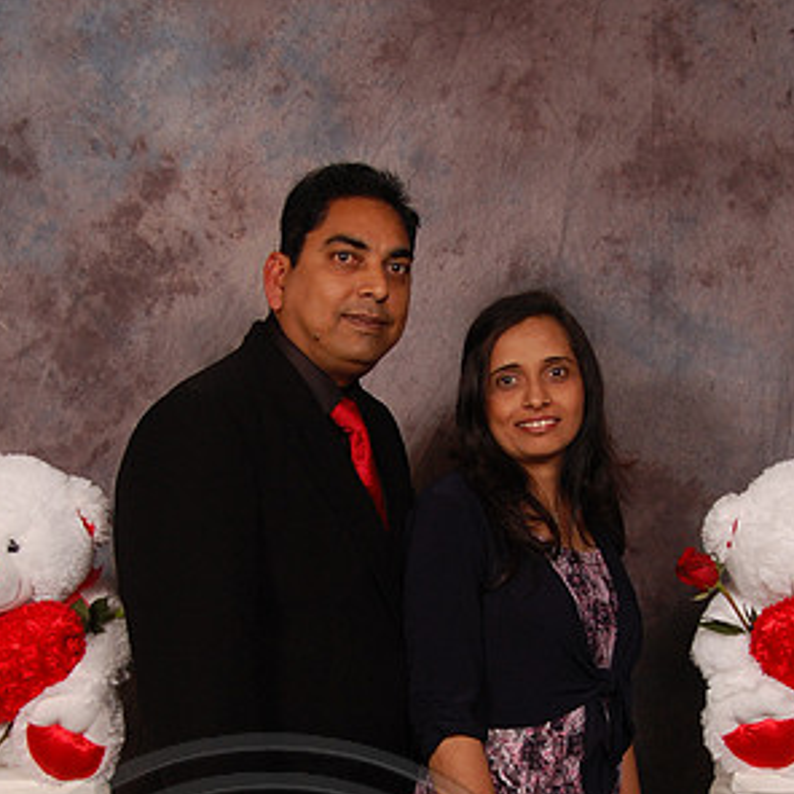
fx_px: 1557
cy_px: 622
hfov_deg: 28.6
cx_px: 418
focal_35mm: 60
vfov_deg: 28.1
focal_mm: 24
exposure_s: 1/200
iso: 400
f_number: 5.6
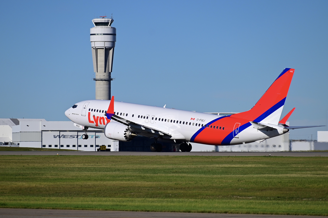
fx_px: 2460
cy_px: 109
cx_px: 164
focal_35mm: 270
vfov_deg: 5.1
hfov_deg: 7.6
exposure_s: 1/4000
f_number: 5.3
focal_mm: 180
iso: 220
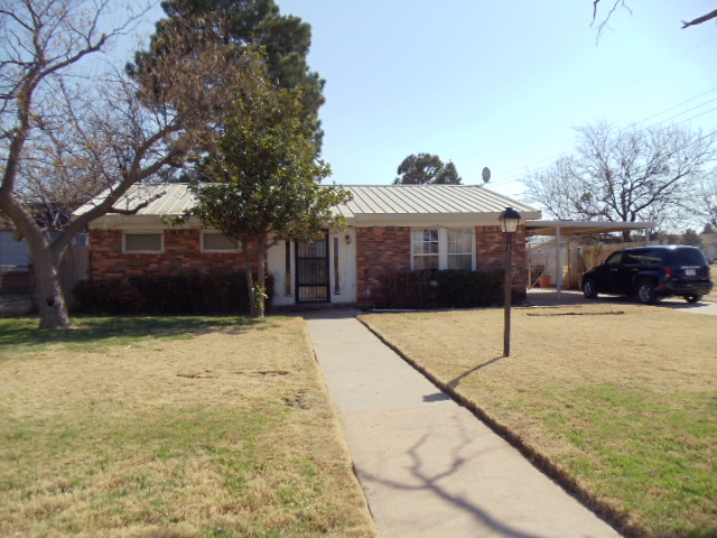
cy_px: 269
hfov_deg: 42.9
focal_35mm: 44
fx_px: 911
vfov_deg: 32.9
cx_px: 358
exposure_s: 1/250
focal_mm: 6
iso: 80
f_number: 7.1
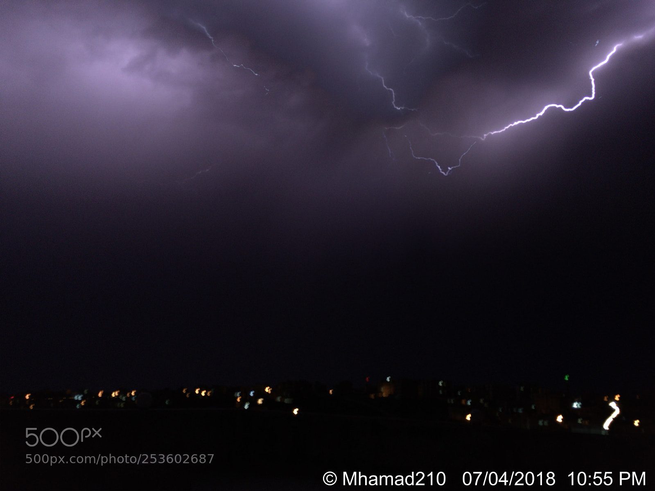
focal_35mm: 29
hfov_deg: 61.7
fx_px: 549
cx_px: 328
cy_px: 246
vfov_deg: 48.2
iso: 50
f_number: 2.2
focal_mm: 4.15
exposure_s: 29
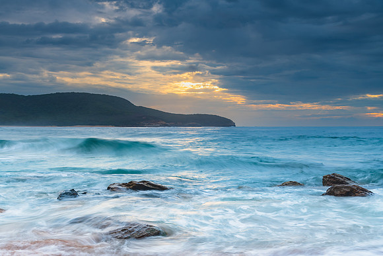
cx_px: 192
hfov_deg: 40.7
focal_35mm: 49
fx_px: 517
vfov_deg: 27.8
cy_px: 128
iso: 80
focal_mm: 48
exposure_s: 1/2.5
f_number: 9
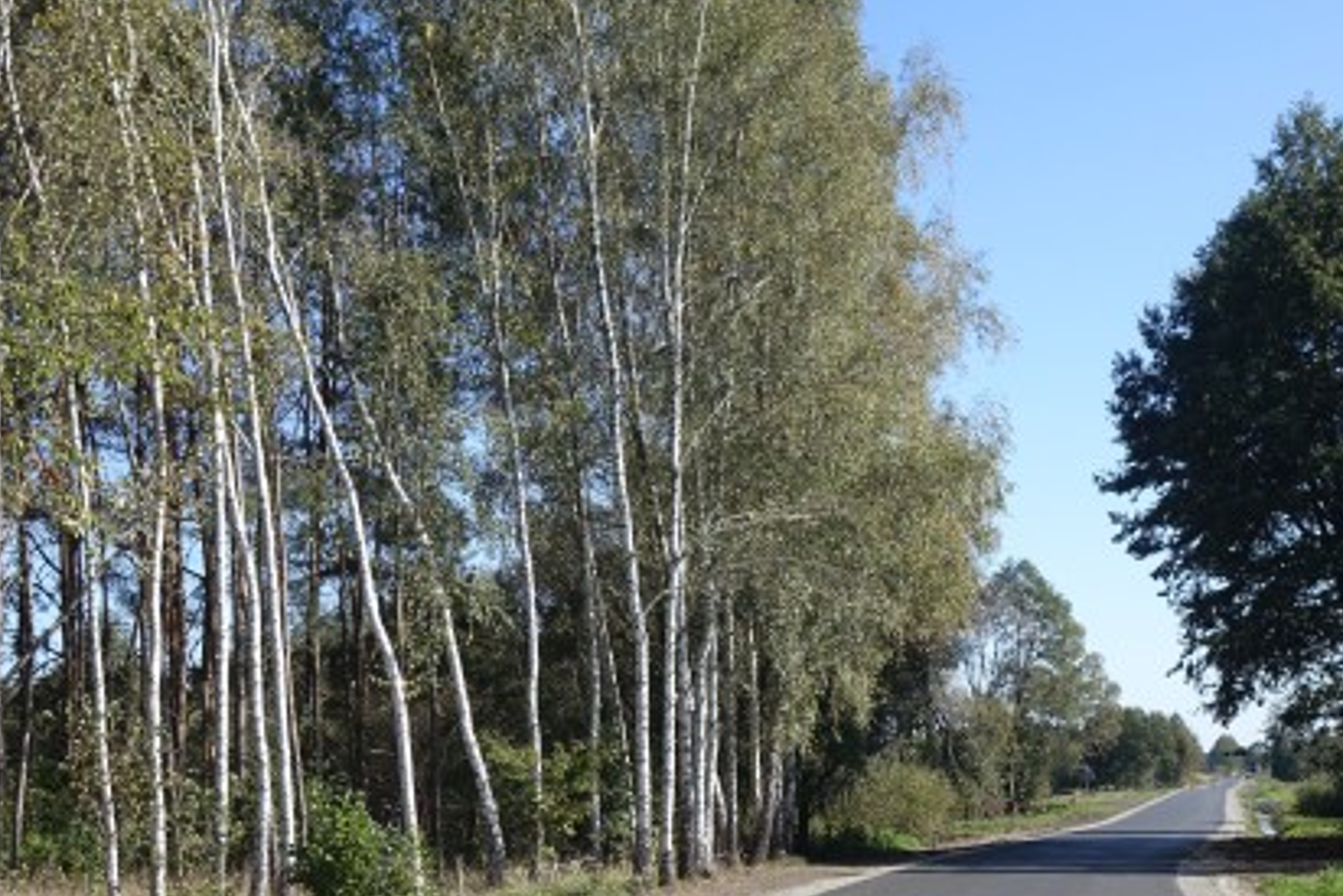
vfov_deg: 22.8
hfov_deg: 33.8
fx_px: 2202
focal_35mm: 59
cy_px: 653
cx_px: 789
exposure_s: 1/640
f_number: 4
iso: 125
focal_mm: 13.94
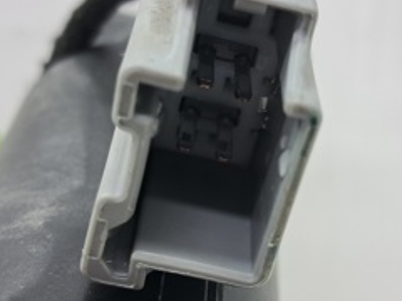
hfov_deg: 27.0
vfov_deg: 20.4
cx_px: 243
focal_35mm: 72
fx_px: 836
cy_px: 185
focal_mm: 4
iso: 50
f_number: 1.8
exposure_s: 1/50
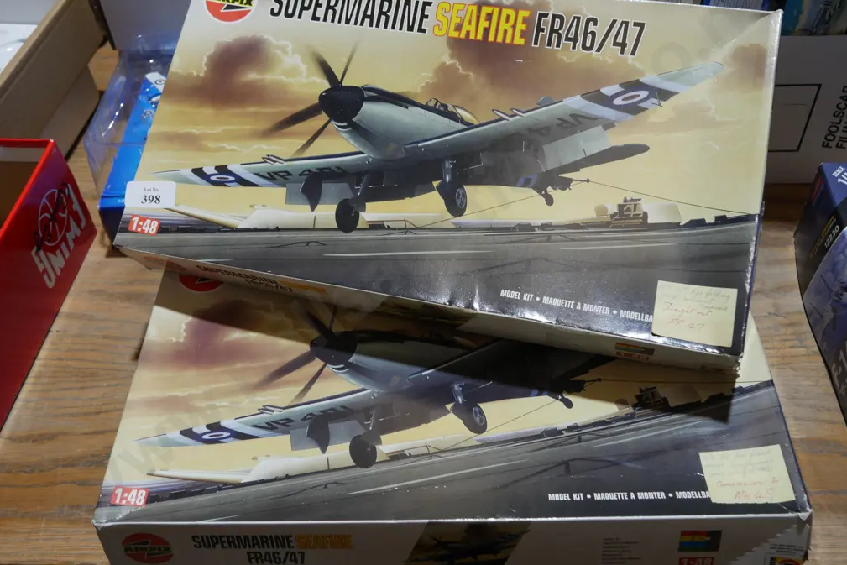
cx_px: 422
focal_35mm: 38
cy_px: 248
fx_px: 894
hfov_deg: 50.7
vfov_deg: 35.0
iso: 200
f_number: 4
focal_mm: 18
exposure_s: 1/80
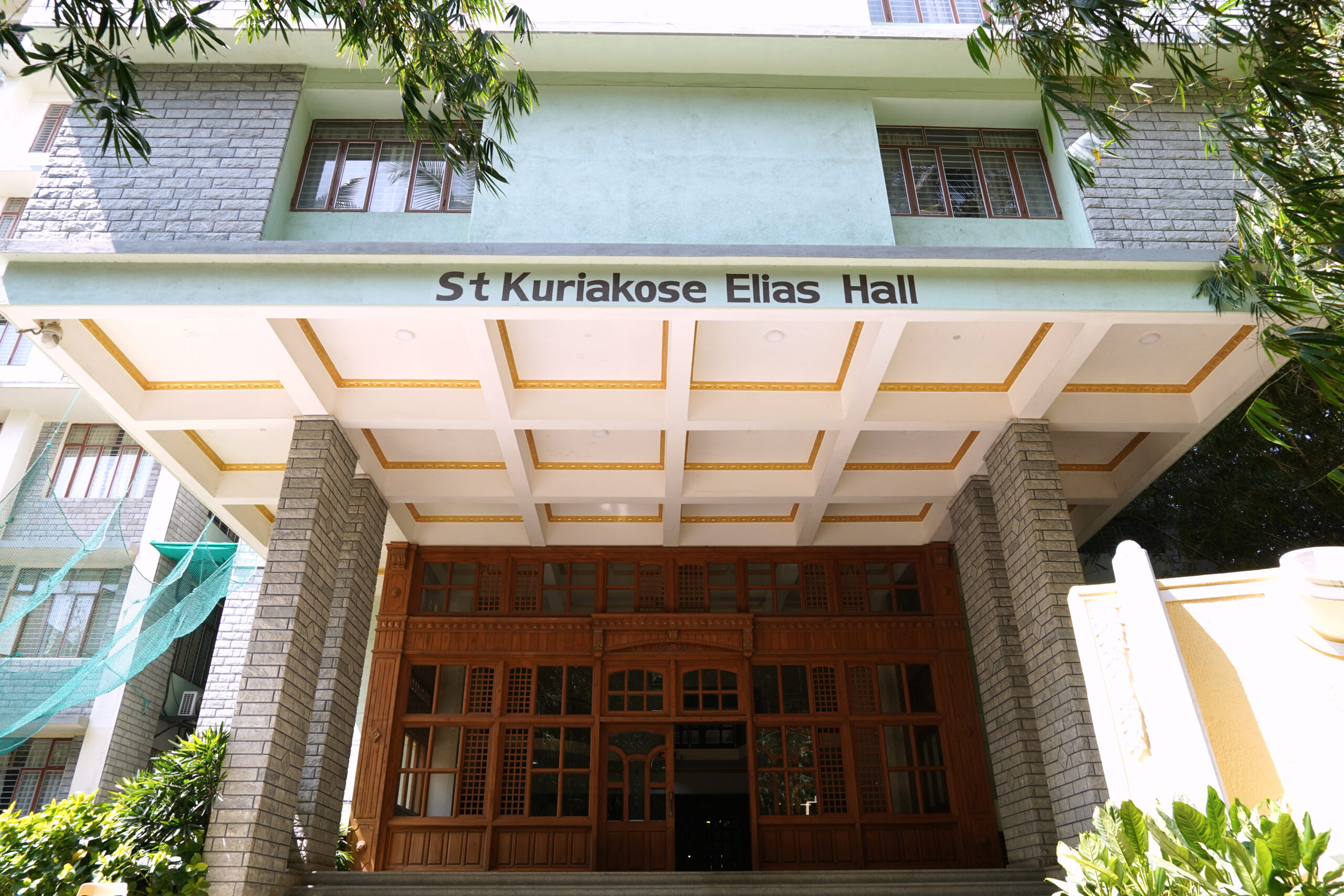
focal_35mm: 24
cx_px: 672
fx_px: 896
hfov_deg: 73.7
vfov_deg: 53.1
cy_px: 448
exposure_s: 1/160
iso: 500
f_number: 9
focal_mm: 24
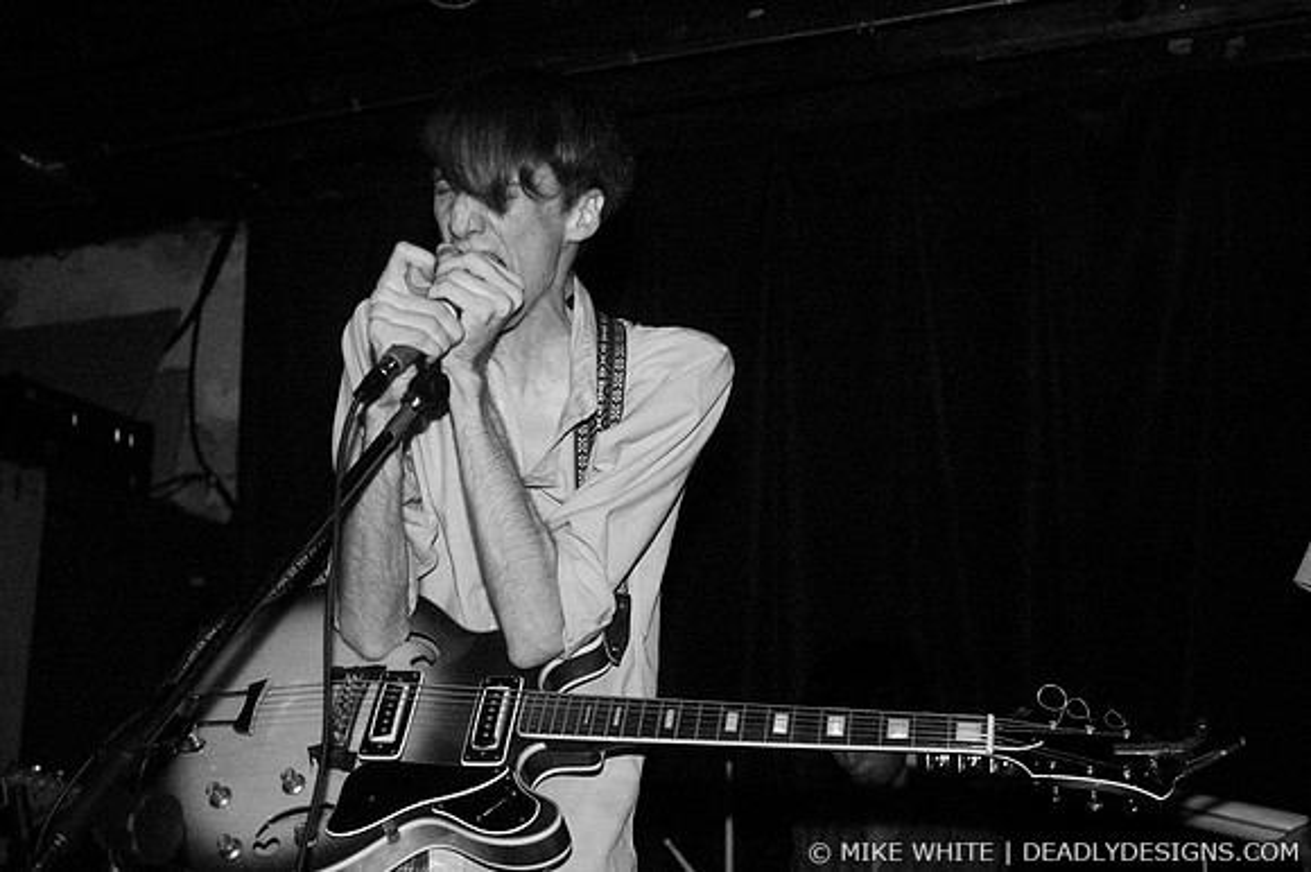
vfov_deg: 25.7
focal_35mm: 52
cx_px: 656
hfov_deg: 37.9
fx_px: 1911
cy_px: 436
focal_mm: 35
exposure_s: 1/30
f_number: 2.8
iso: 1600
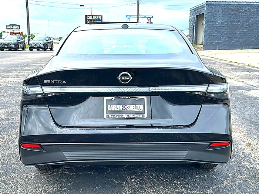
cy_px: 97
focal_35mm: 38
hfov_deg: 49.0
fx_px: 284
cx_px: 130
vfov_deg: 37.7
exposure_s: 1/2165
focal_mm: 6.86
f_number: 1.78
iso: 80
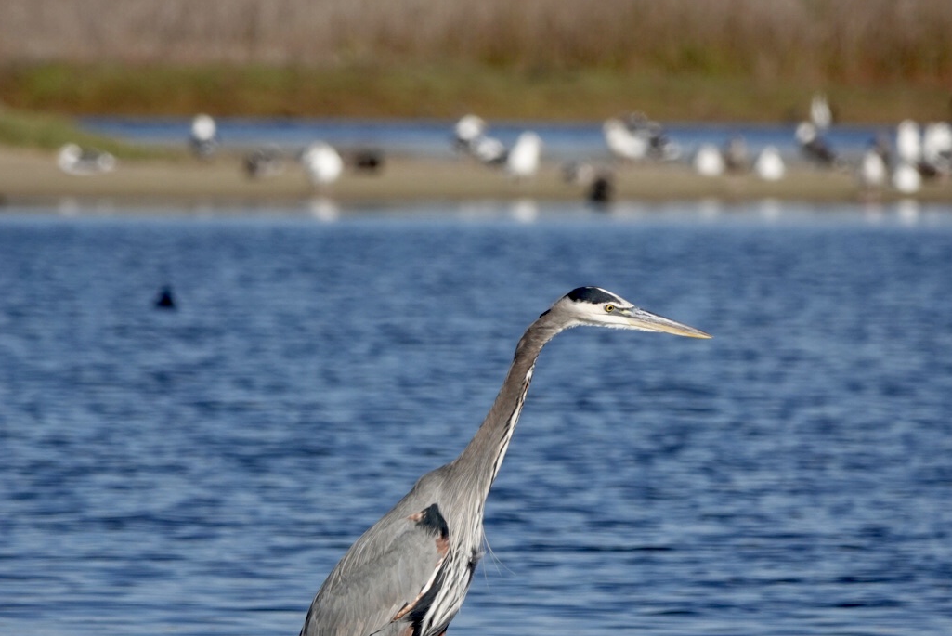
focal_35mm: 815
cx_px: 487
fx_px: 21567
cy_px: 396
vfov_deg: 1.7
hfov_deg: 2.5
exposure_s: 1/1000
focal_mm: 189.74
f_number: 4.5
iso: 100
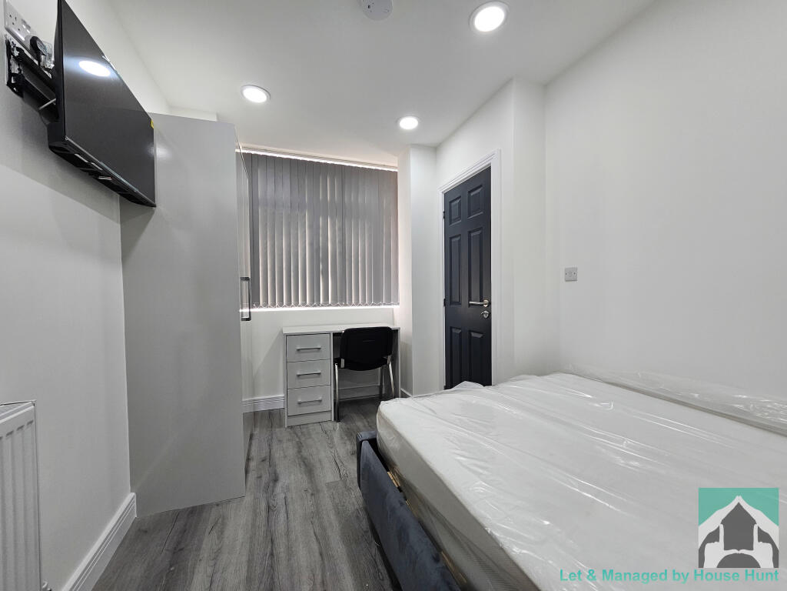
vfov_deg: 89.9
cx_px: 394
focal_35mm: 13
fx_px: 296
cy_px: 296
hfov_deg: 106.2
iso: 160
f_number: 2.2
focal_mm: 2.2
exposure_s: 1/100
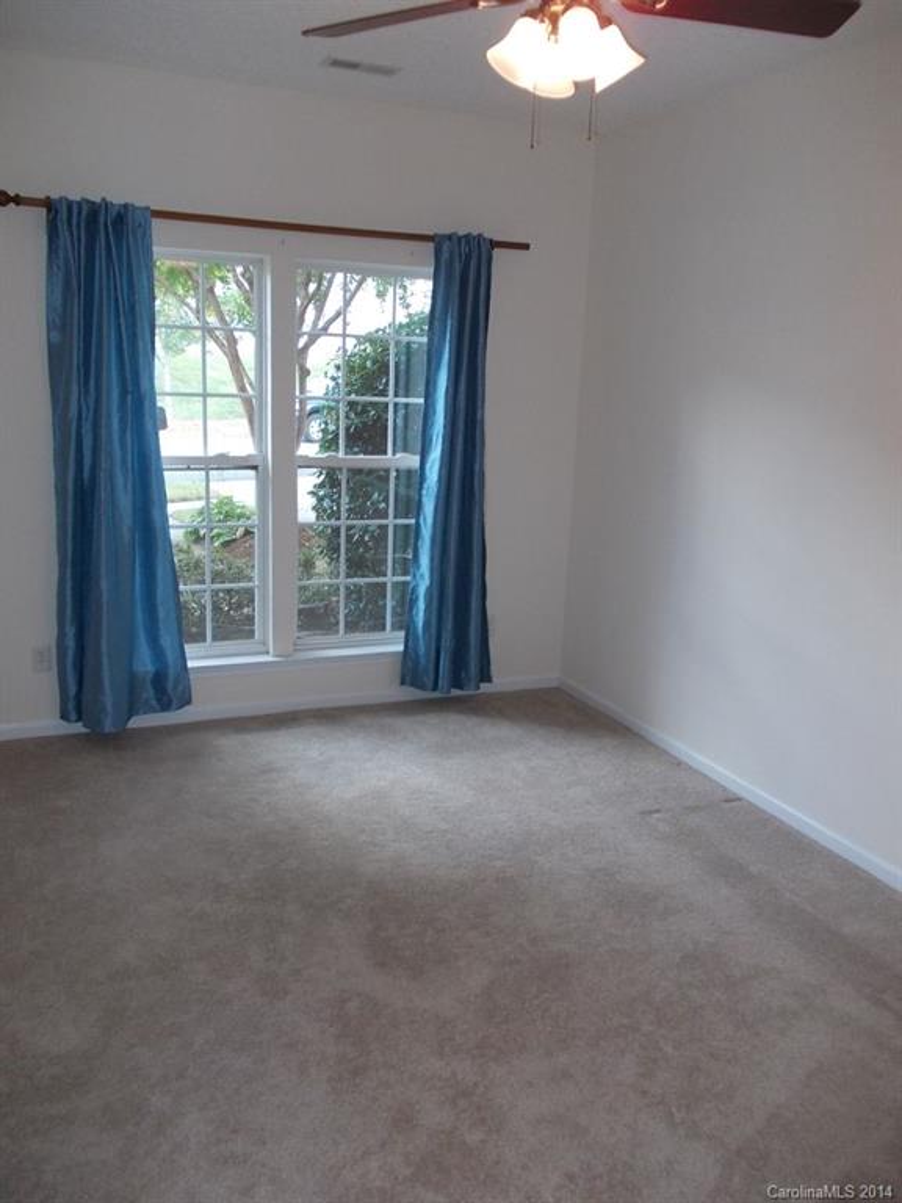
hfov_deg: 49.7
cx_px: 451
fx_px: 973
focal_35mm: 28
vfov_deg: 63.4
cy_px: 602
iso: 80
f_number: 2.7
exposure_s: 1/25
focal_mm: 4
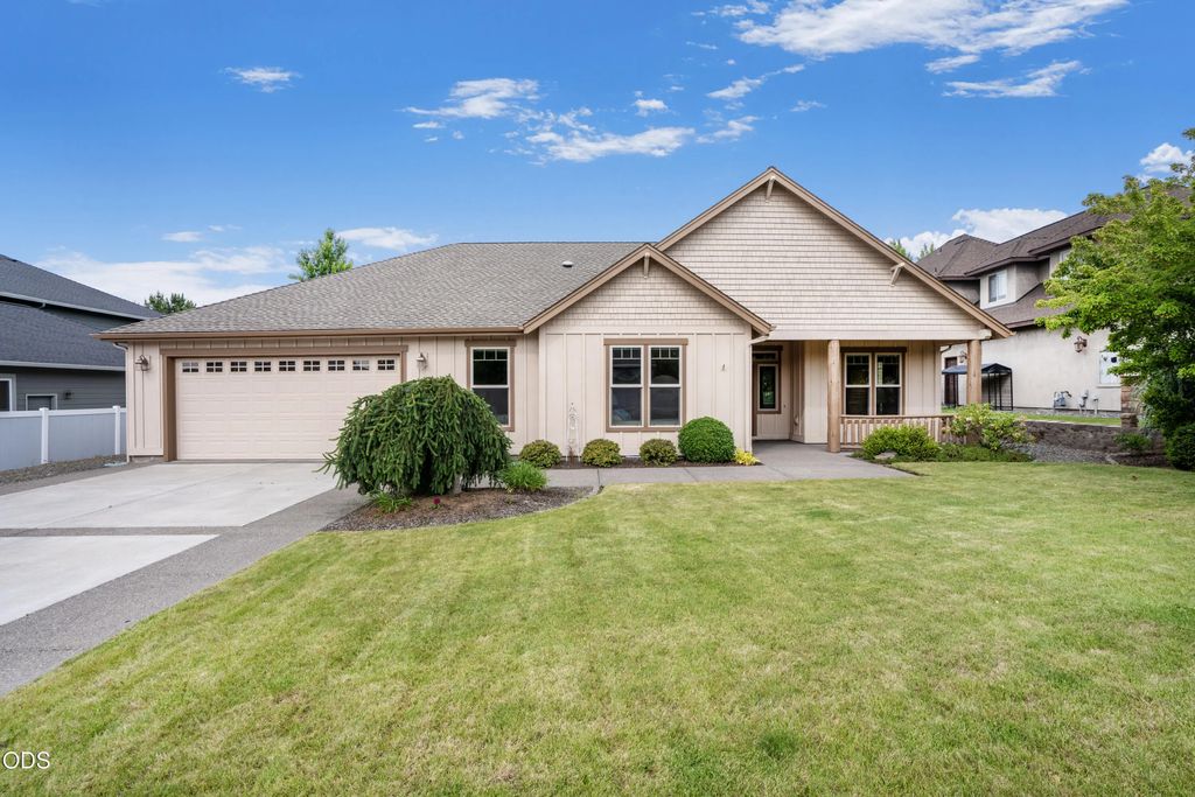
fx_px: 531
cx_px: 598
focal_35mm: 16
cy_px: 398
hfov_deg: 96.7
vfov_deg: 73.8
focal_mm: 16
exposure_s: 1/125
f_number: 9
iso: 100
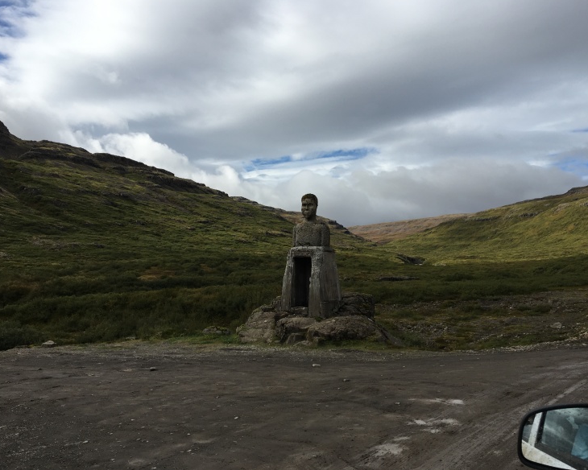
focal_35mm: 31
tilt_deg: +5.4
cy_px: 233
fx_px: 539
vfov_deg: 47.1
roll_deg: -0.9
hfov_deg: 57.2
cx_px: 304
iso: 25
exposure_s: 1/2079
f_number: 2.2
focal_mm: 4.15
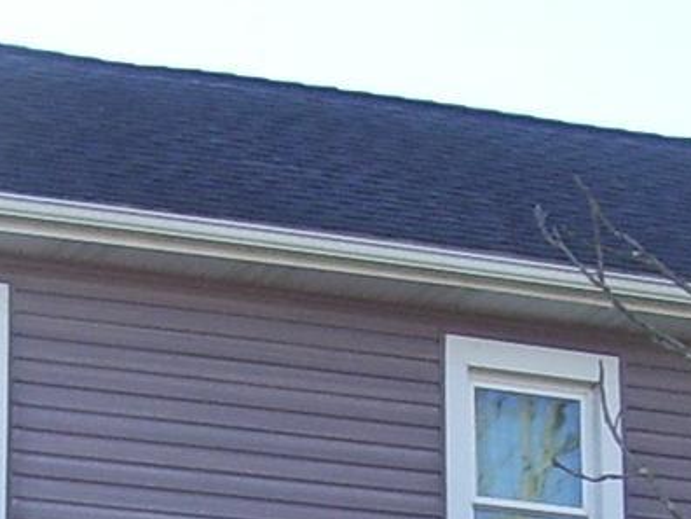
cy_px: 944
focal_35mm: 186
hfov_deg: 10.6
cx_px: 209
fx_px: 3713
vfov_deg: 7.7
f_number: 2.7
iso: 80
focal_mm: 6
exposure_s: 1/350
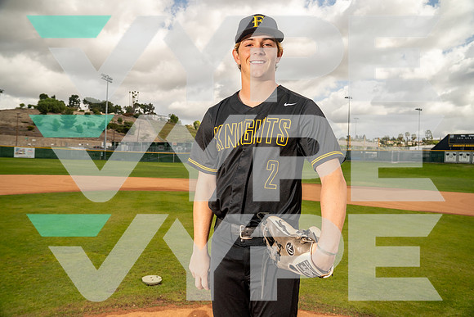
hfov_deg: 63.6
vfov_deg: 45.0
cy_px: 158
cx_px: 237
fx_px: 382
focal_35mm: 29
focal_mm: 29
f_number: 8
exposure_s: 1/250
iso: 100
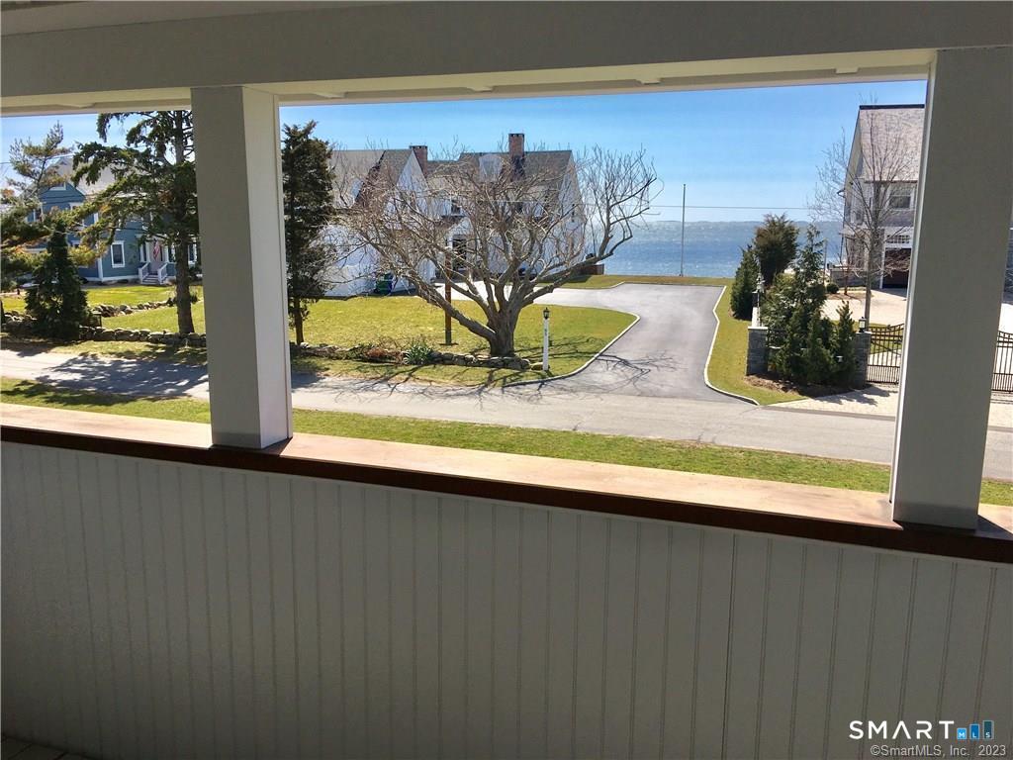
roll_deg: -0.6
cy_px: 380
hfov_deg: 61.7
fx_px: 849
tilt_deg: -9.9
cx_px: 506
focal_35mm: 29
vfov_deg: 48.2
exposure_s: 1/1451
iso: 25
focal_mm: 4.15
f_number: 2.2
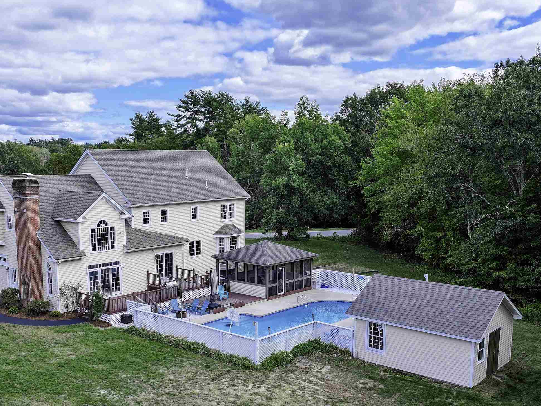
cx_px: 236
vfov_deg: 37.4
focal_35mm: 38
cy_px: 267
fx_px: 594
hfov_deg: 48.9
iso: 280
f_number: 2.8
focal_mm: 12.29
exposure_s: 1/2000
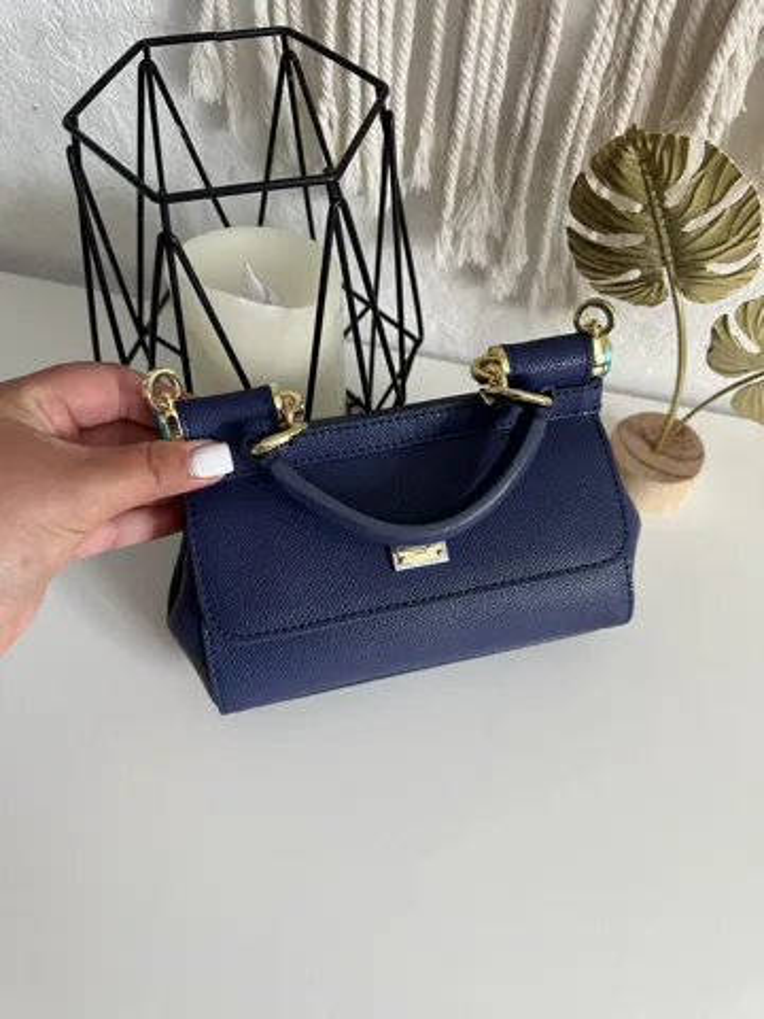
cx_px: 382
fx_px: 706
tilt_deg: -58.8
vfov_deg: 71.6
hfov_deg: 56.8
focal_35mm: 24
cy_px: 510
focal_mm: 6.86
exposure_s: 1/121
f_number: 1.78
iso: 125
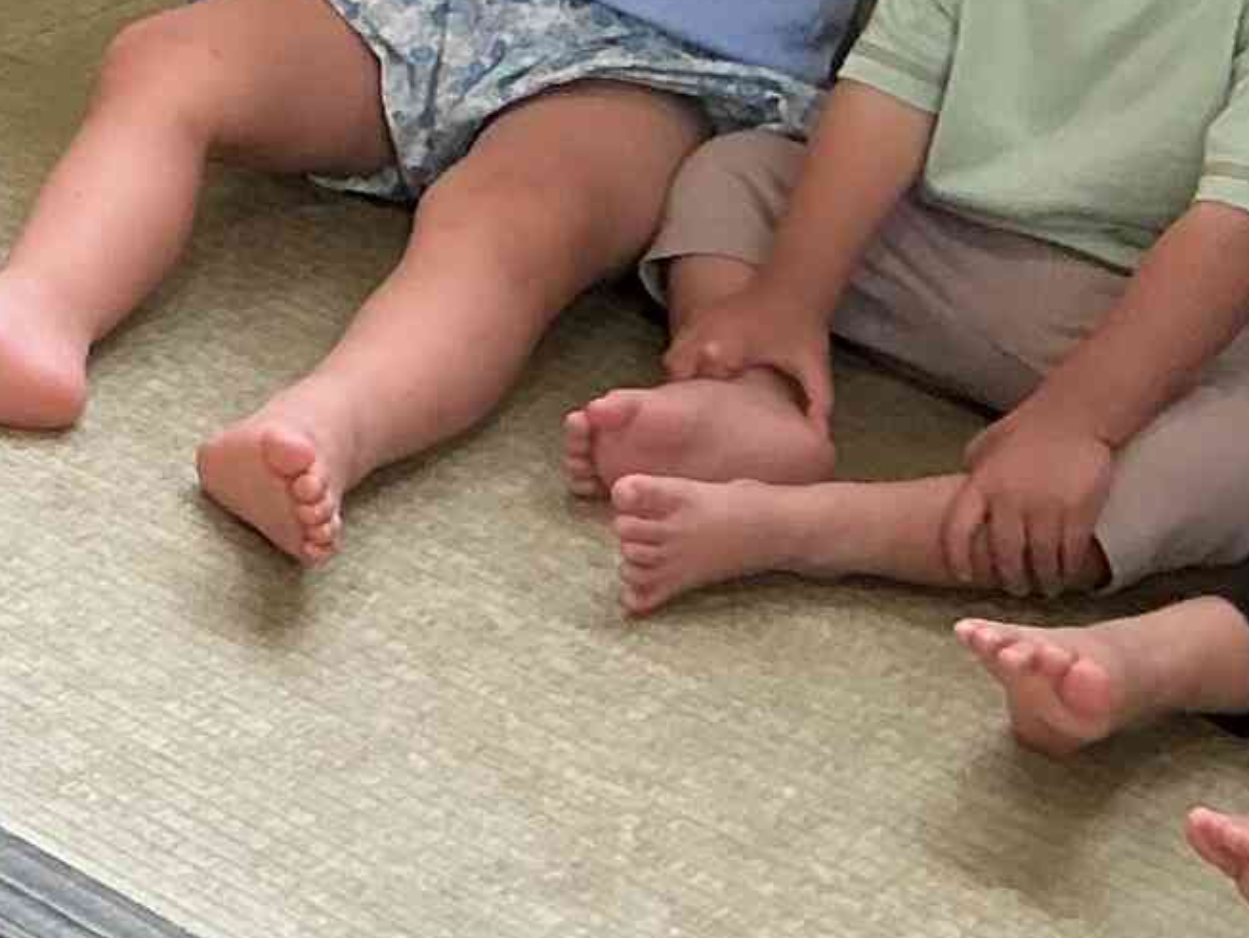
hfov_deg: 11.9
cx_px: -1432
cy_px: -222
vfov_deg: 10.2
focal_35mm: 143
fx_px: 5162
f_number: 1.8
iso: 40
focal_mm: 3
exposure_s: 1/120
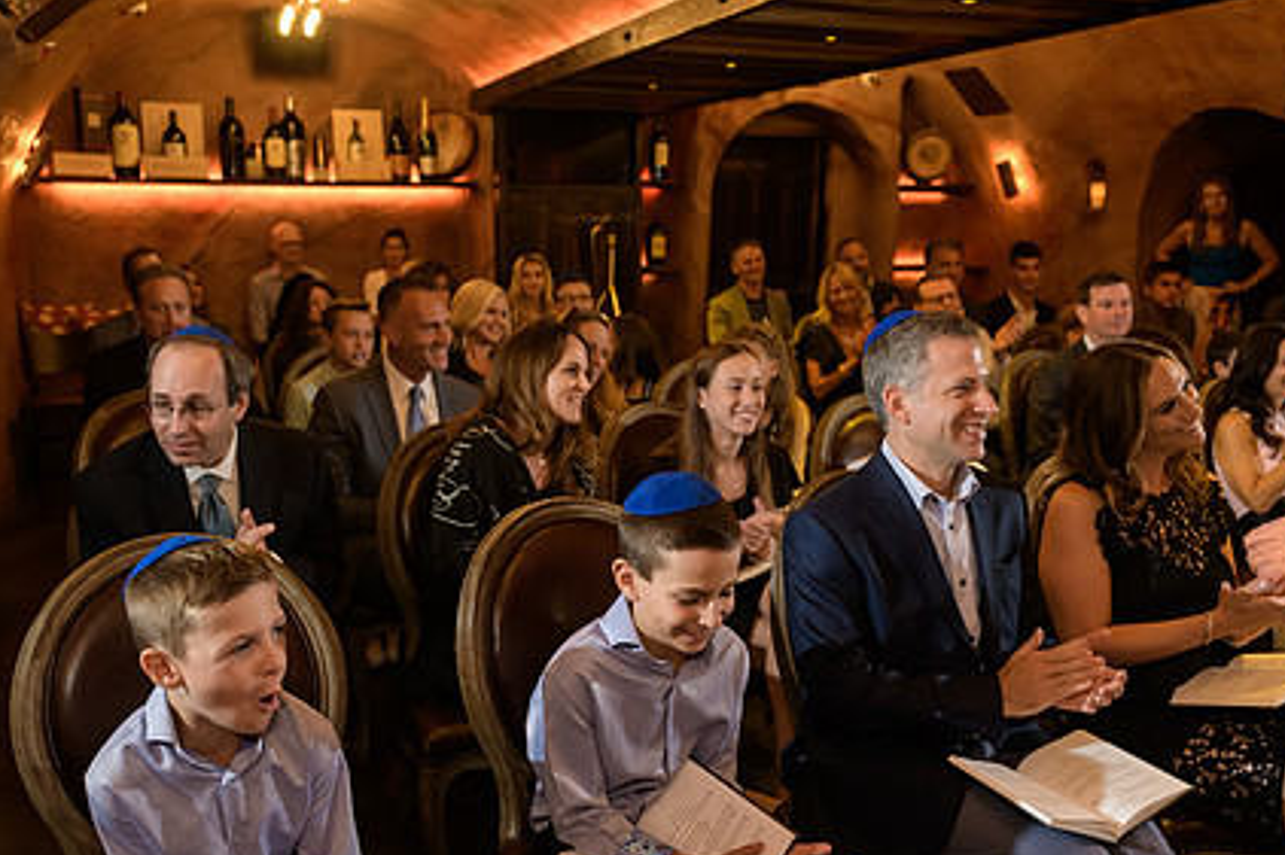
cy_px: 510
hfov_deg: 57.2
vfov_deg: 39.8
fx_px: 1177
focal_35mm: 33
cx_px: 630
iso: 1600
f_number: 3.2
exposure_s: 1/125
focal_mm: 24
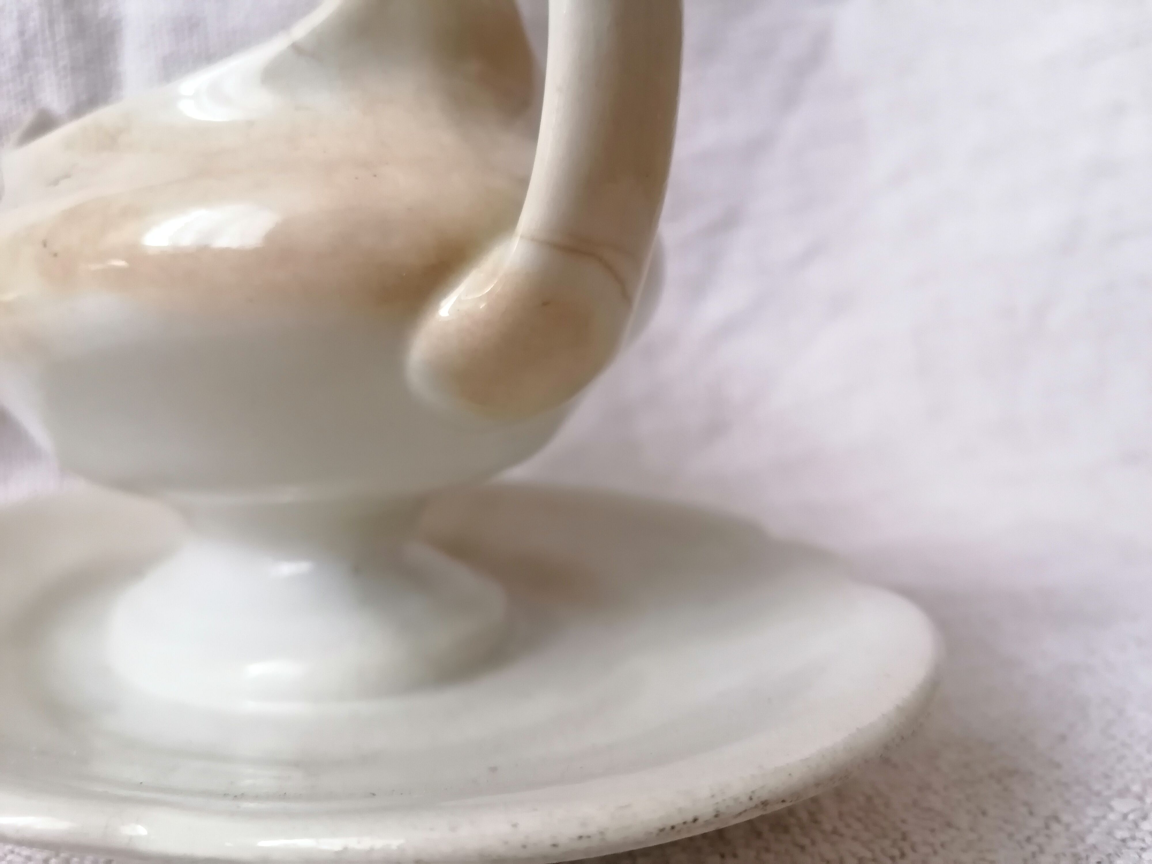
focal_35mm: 27
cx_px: 576
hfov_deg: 65.3
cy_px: 432
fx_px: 899
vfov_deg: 51.4
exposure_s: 1/20
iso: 500
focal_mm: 4.75
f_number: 1.8
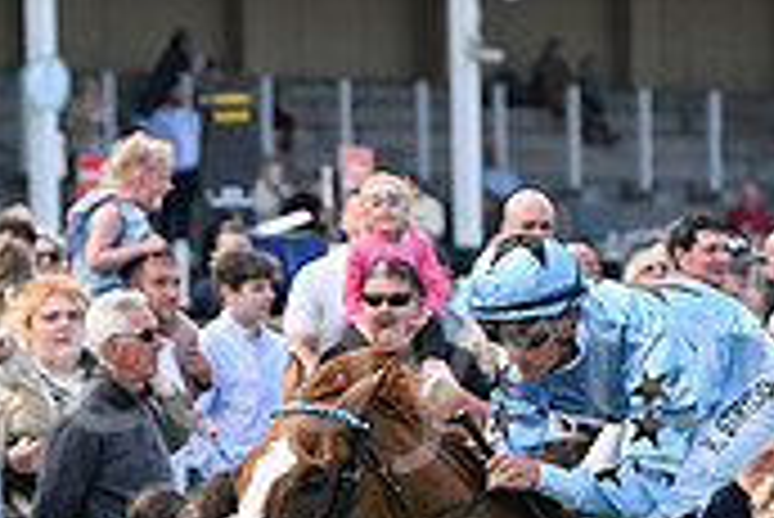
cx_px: 644
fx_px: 10501
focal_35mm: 488
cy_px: 651
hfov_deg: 4.2
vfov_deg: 2.8
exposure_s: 1/2500
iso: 800
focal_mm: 145
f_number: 4.5
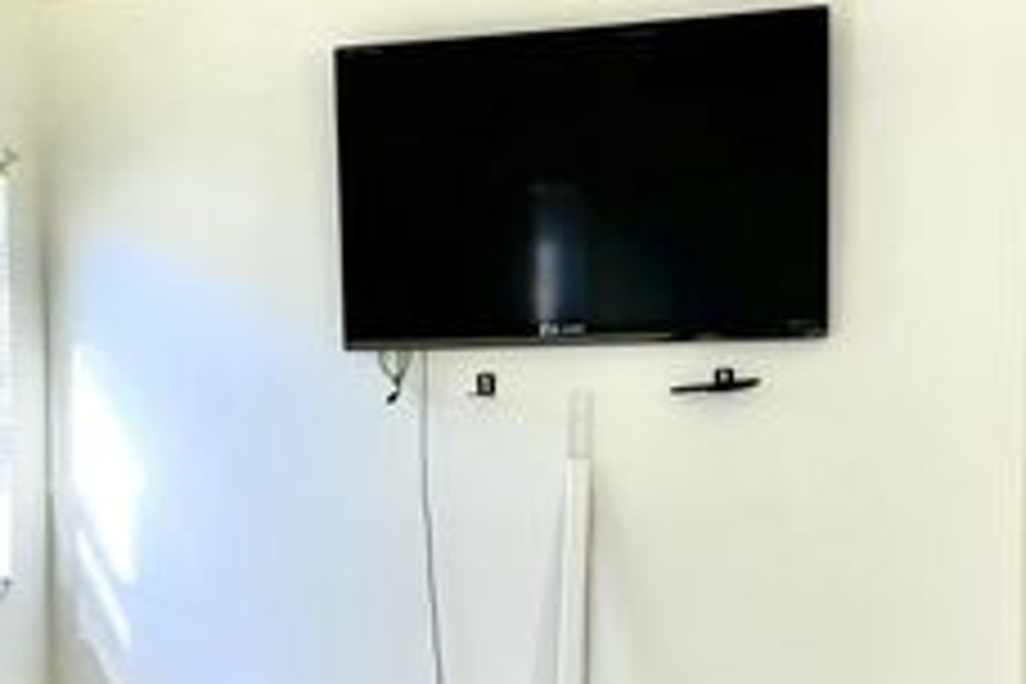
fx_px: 1995
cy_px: 567
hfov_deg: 28.8
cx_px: 454
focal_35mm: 70
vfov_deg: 19.2
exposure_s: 1/120
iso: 125
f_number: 1.78
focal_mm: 6.86
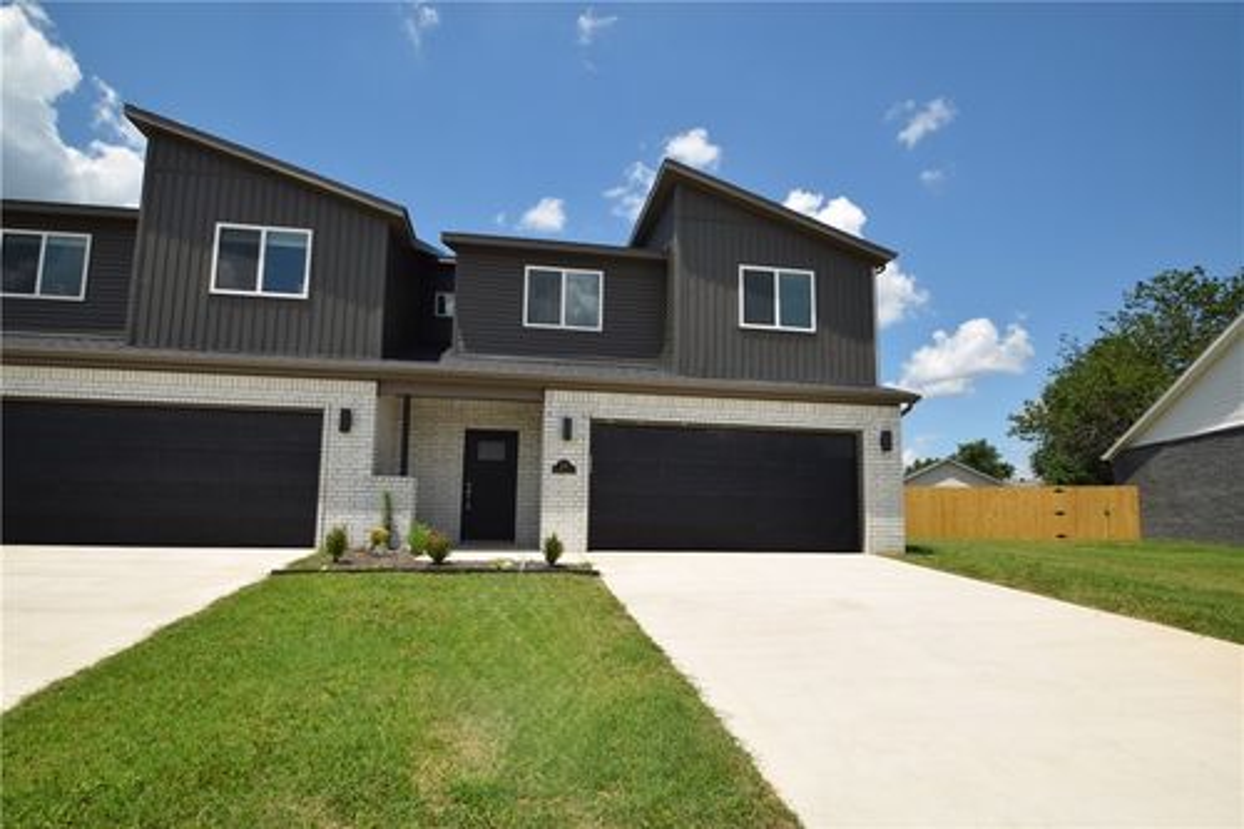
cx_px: 622
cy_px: 414
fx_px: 622
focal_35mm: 18
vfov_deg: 67.3
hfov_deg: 90.0
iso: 100
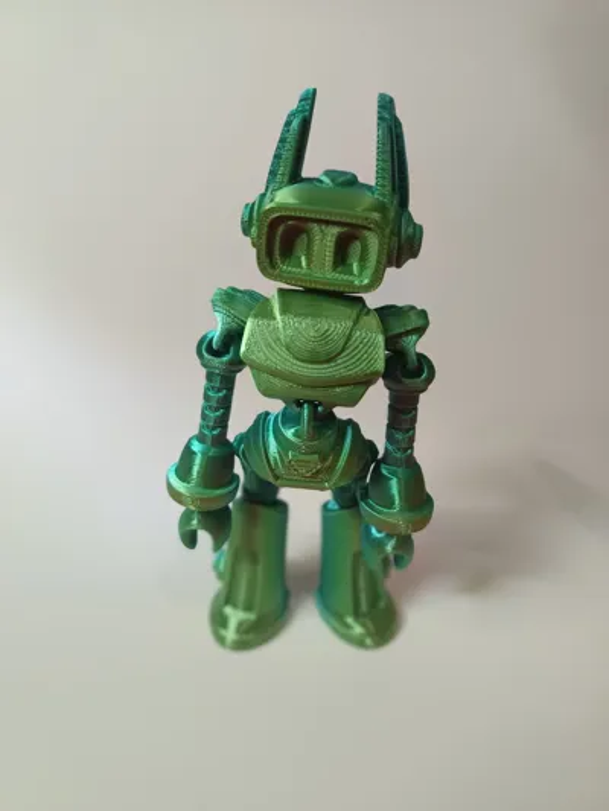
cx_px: 304
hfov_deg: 56.8
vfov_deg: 71.6
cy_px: 406
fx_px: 563
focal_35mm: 24
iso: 497
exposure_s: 1/50
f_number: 1.7
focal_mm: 5.31
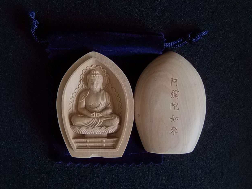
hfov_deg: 53.9
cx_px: 122
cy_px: 92
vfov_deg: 41.8
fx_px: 248
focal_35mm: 34
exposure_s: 1/30
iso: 320
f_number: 3.4
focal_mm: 5.9
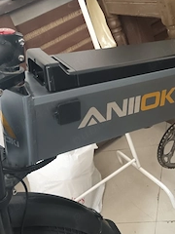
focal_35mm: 45
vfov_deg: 42.0
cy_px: 134
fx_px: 303
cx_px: 122
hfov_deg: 31.8
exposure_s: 1/100
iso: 2232
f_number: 1.9
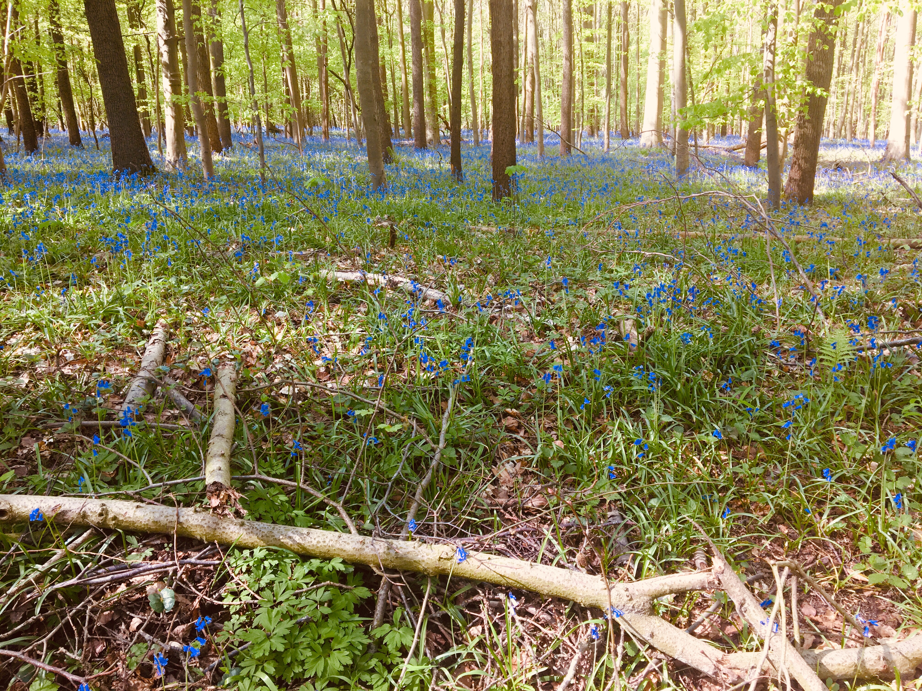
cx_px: 461
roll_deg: +1.2
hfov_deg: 61.7
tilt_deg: -15.0
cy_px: 346
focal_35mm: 29
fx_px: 772
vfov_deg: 48.2
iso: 32
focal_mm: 4.15
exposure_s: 1/100
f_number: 2.2
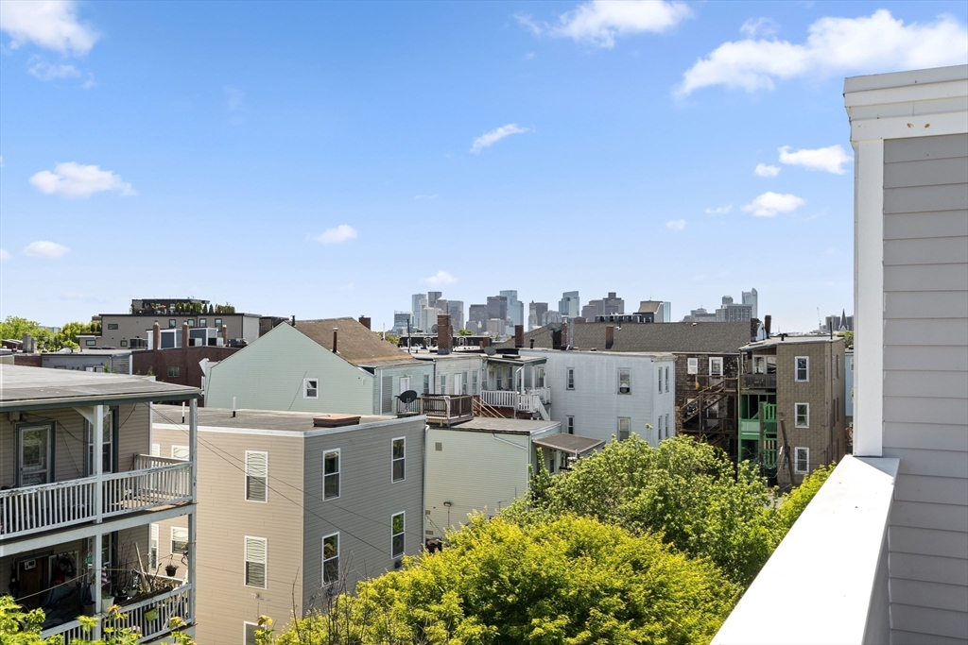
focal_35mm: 31
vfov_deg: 42.3
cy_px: 322
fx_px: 834
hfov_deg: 60.3
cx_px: 484
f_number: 9
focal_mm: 21
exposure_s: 1/100
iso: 320
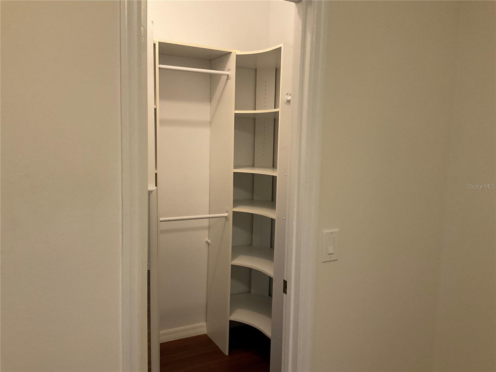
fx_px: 416
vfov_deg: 48.2
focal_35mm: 29
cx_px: 248
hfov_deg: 61.7
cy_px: 186
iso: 200
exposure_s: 1/60
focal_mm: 3
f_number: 1.8
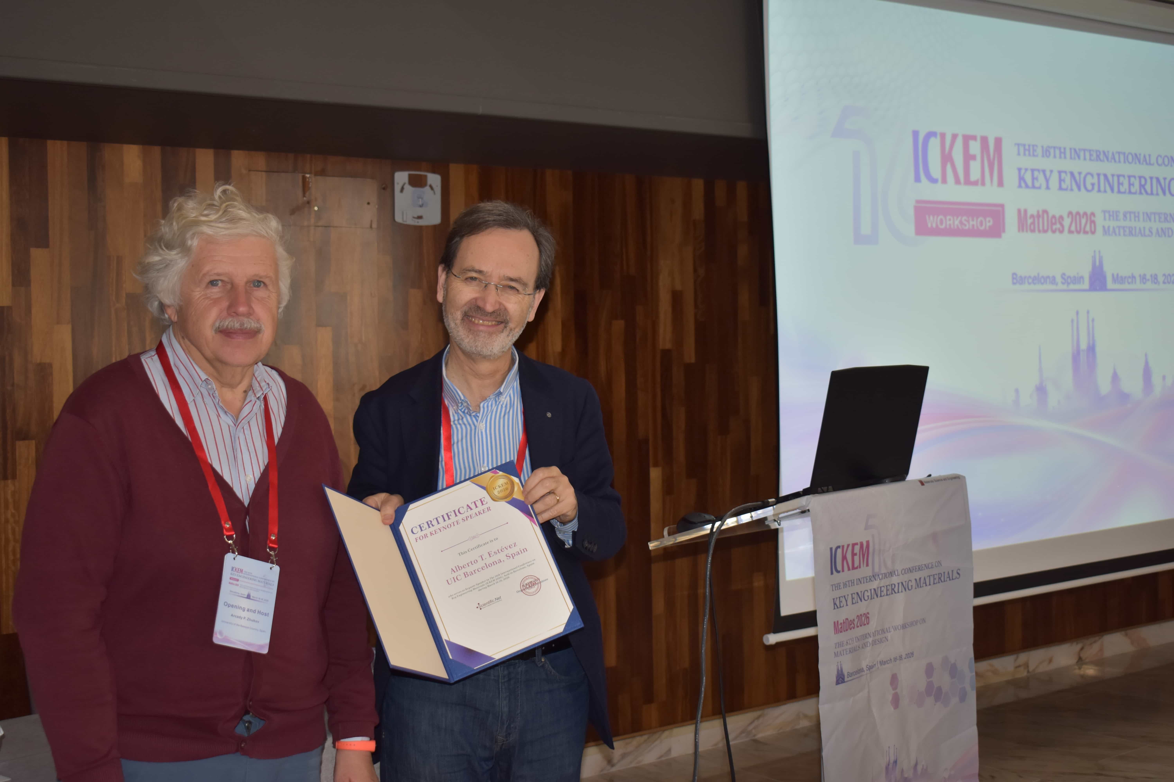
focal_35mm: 48
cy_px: 391
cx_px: 587
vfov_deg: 28.1
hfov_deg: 41.1
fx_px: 1565
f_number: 4.5
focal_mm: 32
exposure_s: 1/60
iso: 360
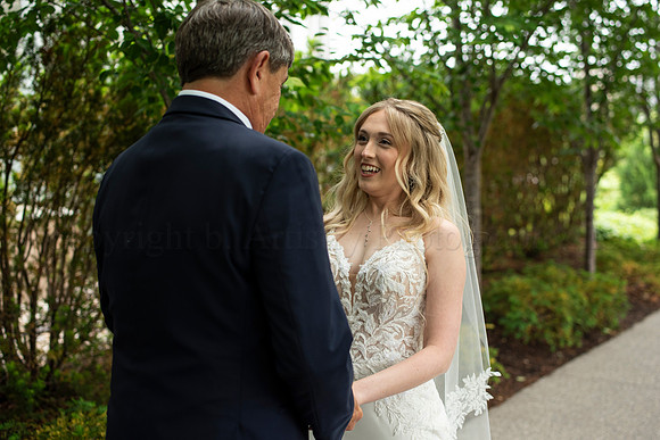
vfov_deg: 29.9
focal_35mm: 45
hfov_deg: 43.6
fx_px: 825
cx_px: 330
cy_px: 220
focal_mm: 45
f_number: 2.8
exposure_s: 1/125
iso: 500
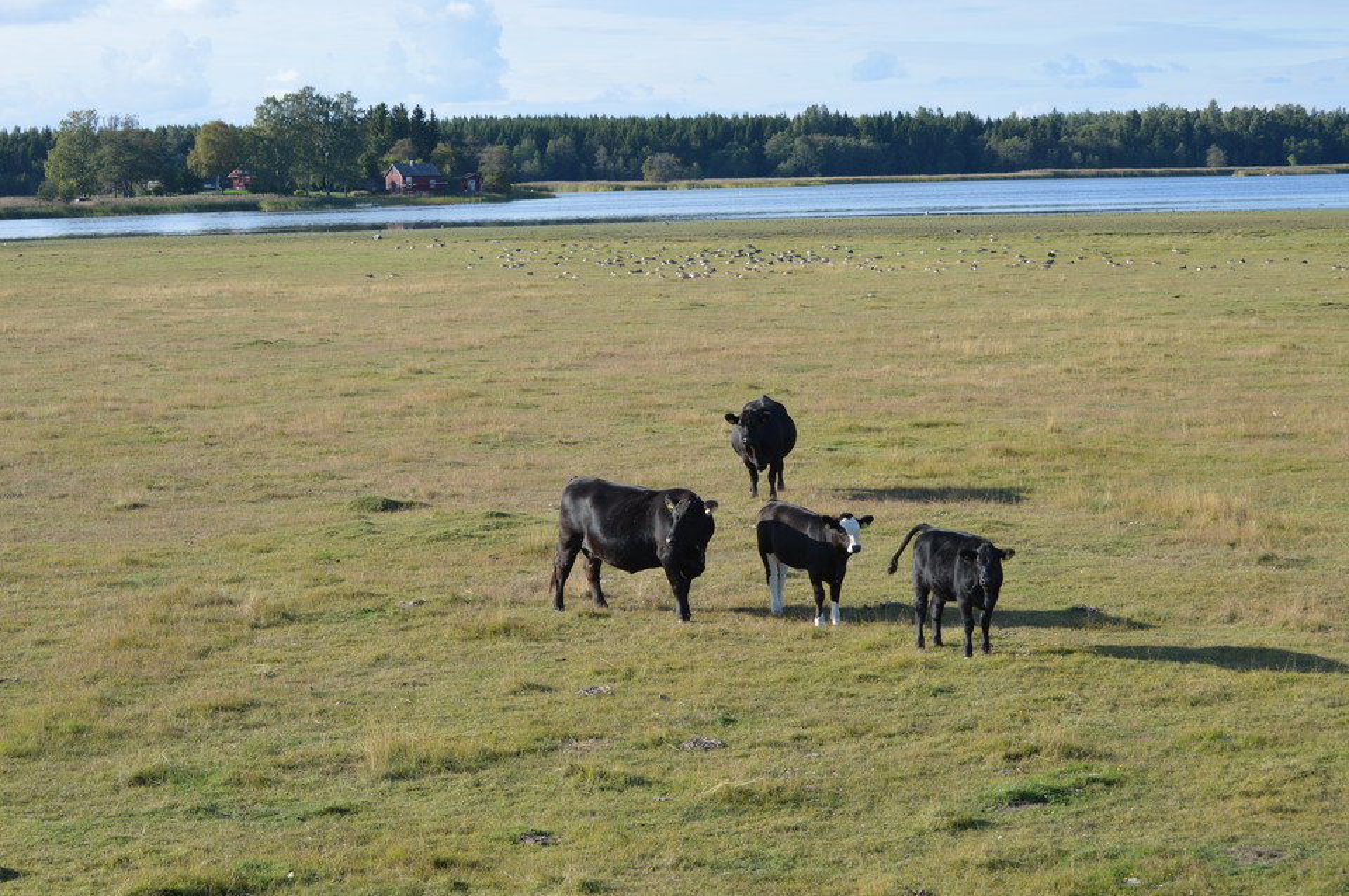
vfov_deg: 16.5
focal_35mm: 82
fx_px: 3088
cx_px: 674
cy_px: 448
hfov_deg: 24.6
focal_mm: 55
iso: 400
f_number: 10
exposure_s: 1/400
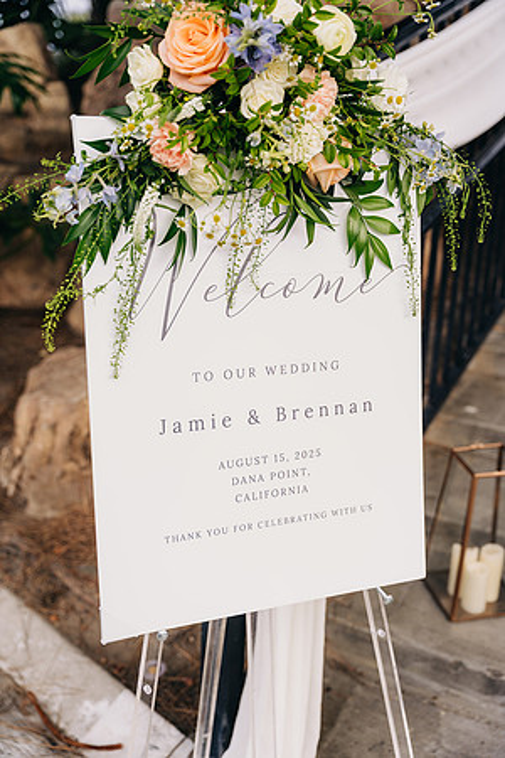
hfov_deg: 30.8
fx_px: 917
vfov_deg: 44.9
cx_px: 252
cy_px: 379
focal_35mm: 44
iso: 100
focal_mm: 43.6
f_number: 3.2
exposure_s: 1/250
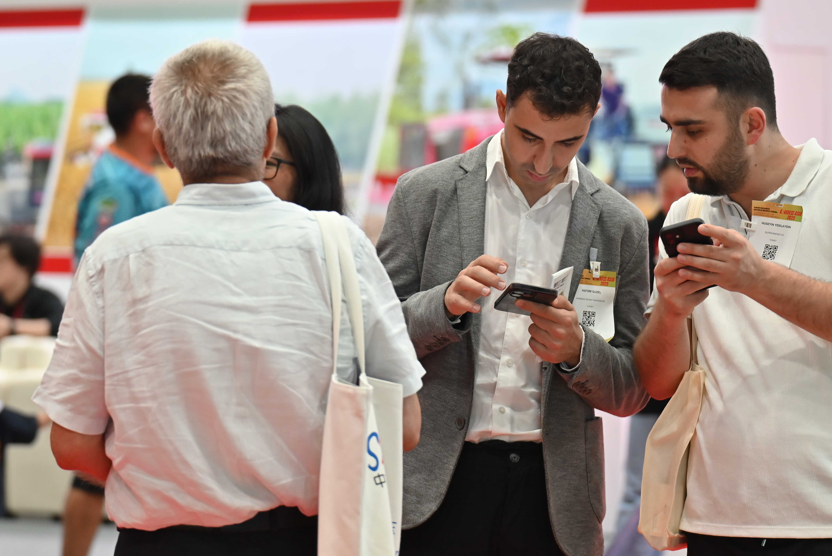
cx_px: 457
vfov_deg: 10.2
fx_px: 3121
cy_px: 238
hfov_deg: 15.2
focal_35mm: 135
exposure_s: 1/200
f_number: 2.8
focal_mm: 102
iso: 1250
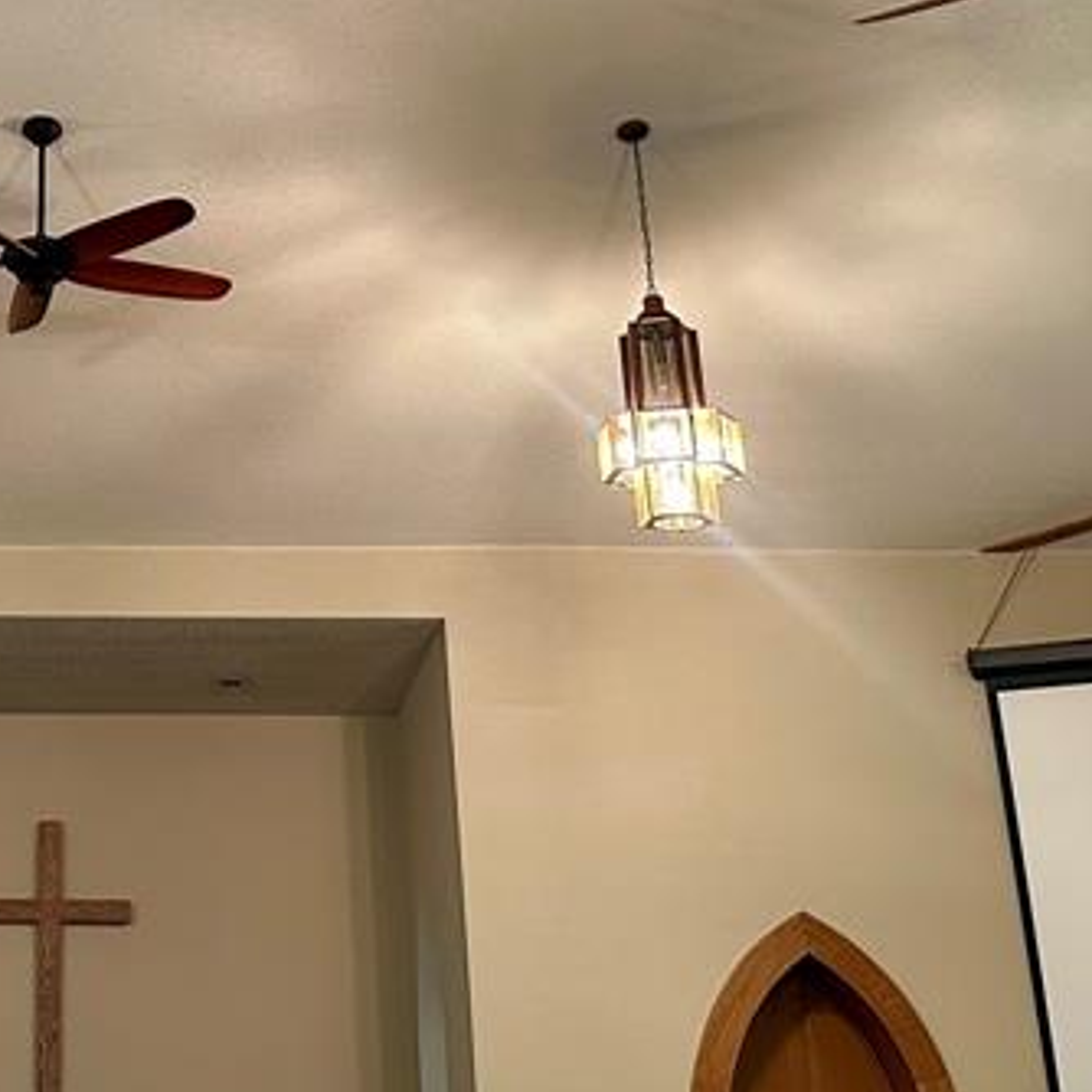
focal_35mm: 65
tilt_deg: +24.9
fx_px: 2320
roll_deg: -0.7
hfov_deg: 25.4
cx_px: 52
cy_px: 75
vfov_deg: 25.5
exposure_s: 1/60
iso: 400
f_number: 1.78
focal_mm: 6.86
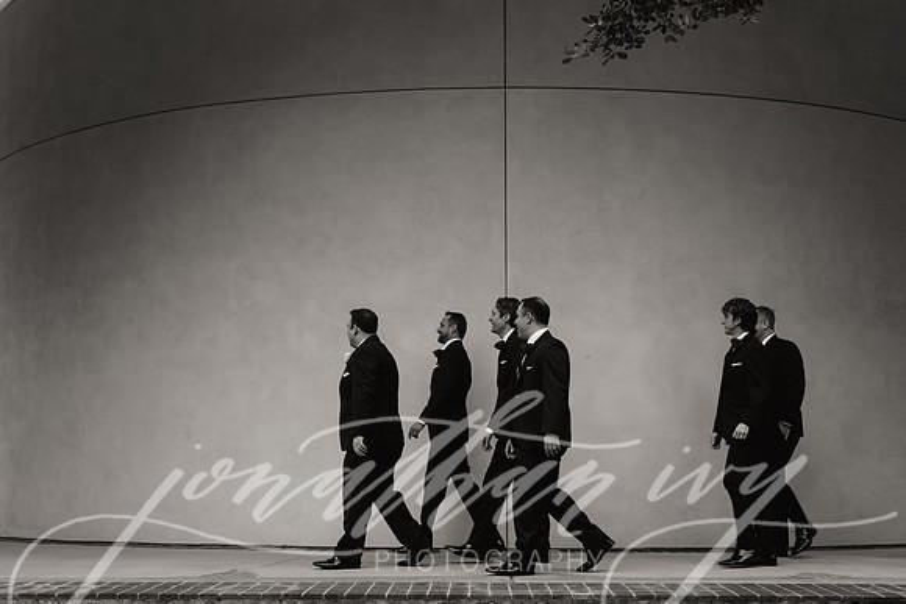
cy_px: 302
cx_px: 453
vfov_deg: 27.0
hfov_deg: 39.6
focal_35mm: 50
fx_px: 1259
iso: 800
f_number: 4
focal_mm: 50
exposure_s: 1/160
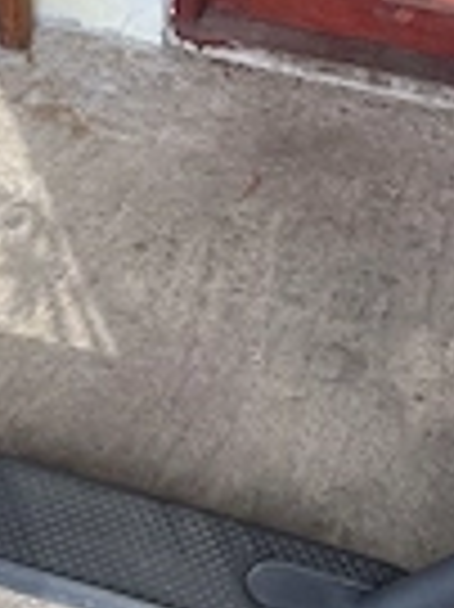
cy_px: 252
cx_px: 171
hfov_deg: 19.1
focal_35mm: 77
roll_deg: -1.7
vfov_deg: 25.3
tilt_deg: -37.7
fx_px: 1349
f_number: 1.6
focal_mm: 5.96
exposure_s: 1/202
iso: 40
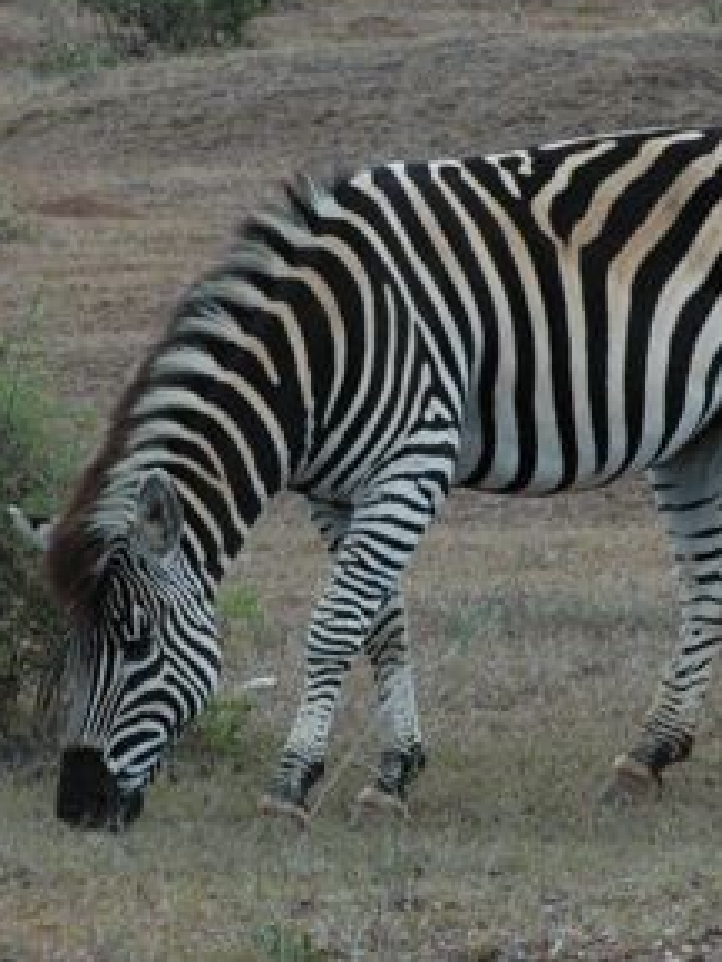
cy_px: 464
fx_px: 18772
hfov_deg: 2.2
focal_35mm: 675
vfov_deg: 2.9
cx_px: 475
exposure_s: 1/125
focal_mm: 300
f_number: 16
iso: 1600
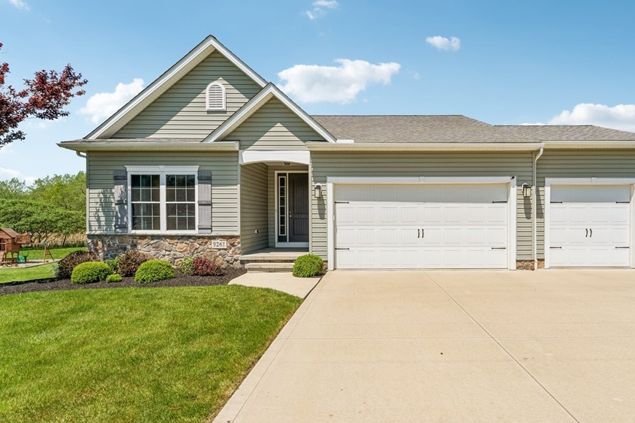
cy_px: 231
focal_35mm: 18
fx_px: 318
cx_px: 380
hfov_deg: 88.9
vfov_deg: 67.3
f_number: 8
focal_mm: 14
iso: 200
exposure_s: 1/1000
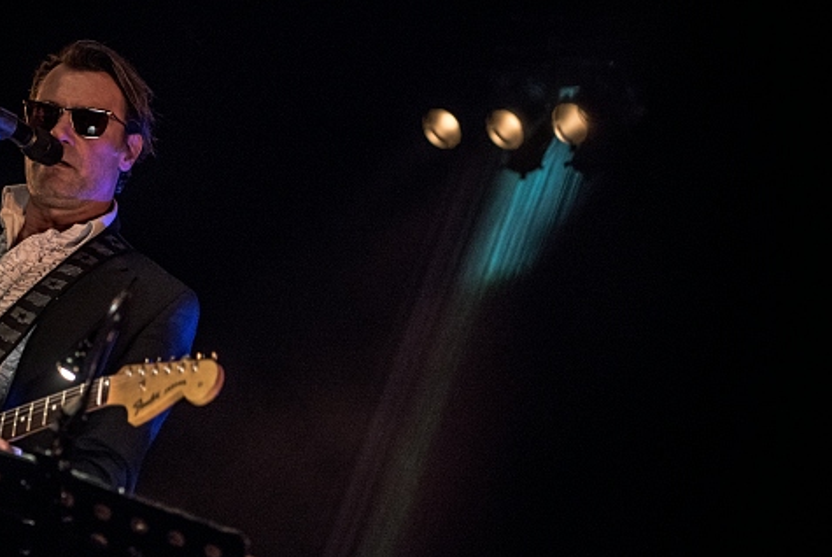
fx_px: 2453
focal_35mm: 106
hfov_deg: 19.2
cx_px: 314
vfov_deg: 13.0
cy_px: 300
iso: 2500
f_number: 2.8
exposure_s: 1/80
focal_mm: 70
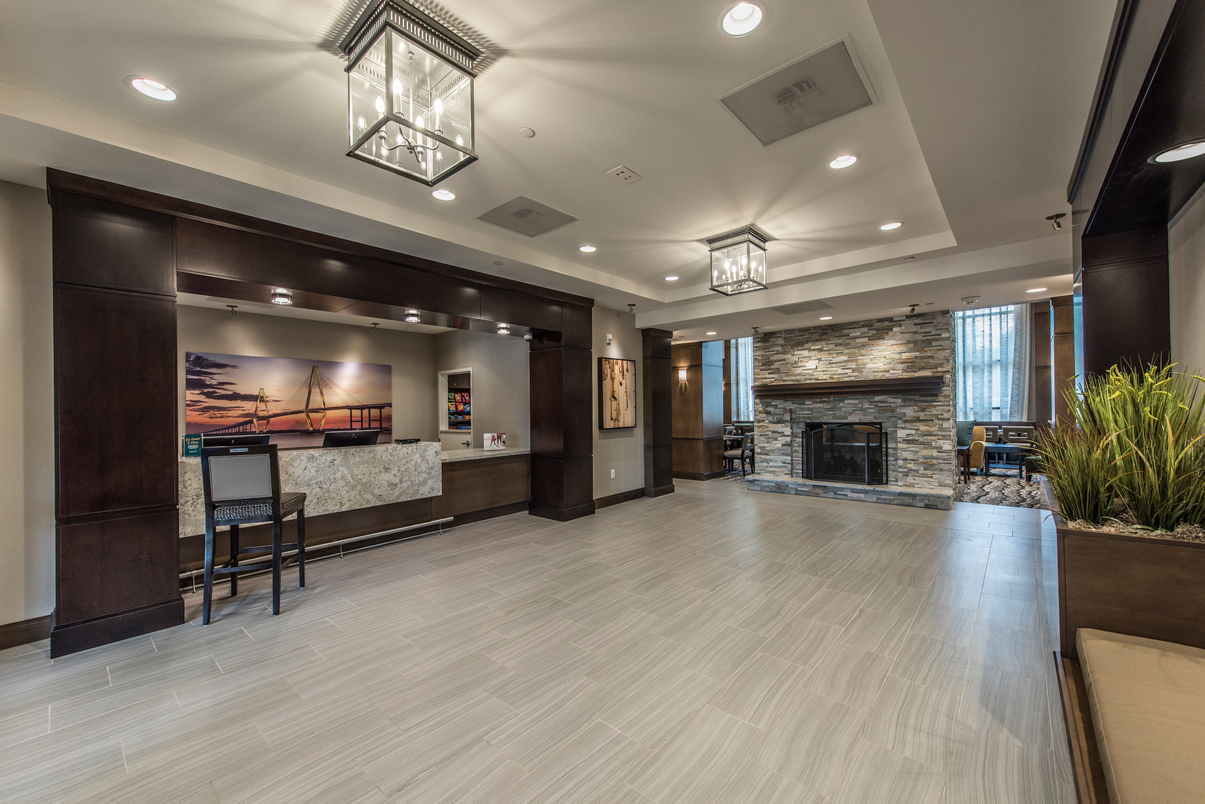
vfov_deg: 81.2
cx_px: 602
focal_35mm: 14
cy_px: 402
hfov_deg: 104.2
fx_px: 469
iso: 400
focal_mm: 14
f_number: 5.6
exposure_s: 1/30
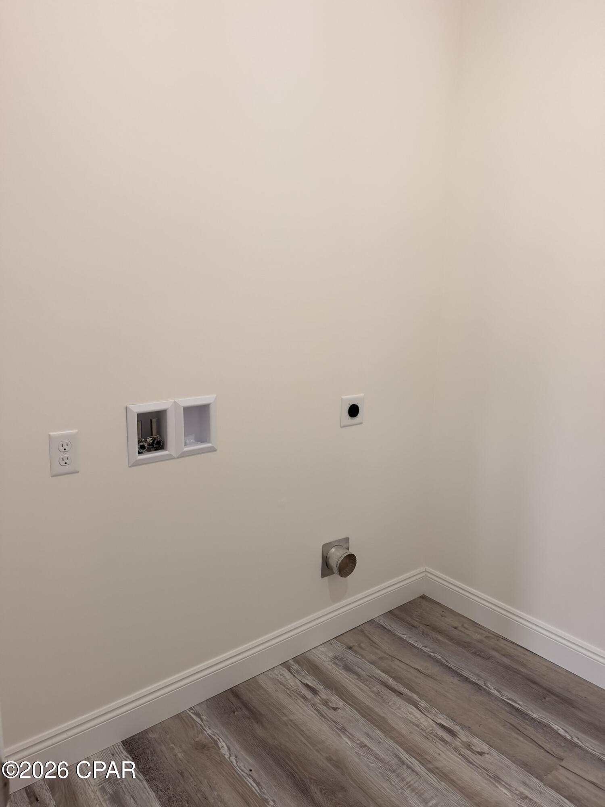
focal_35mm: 24
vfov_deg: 71.6
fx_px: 559
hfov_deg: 56.8
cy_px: 404
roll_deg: -1.1
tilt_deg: -11.2
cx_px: 302
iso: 200
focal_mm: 6.76
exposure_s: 1/120
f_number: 1.78
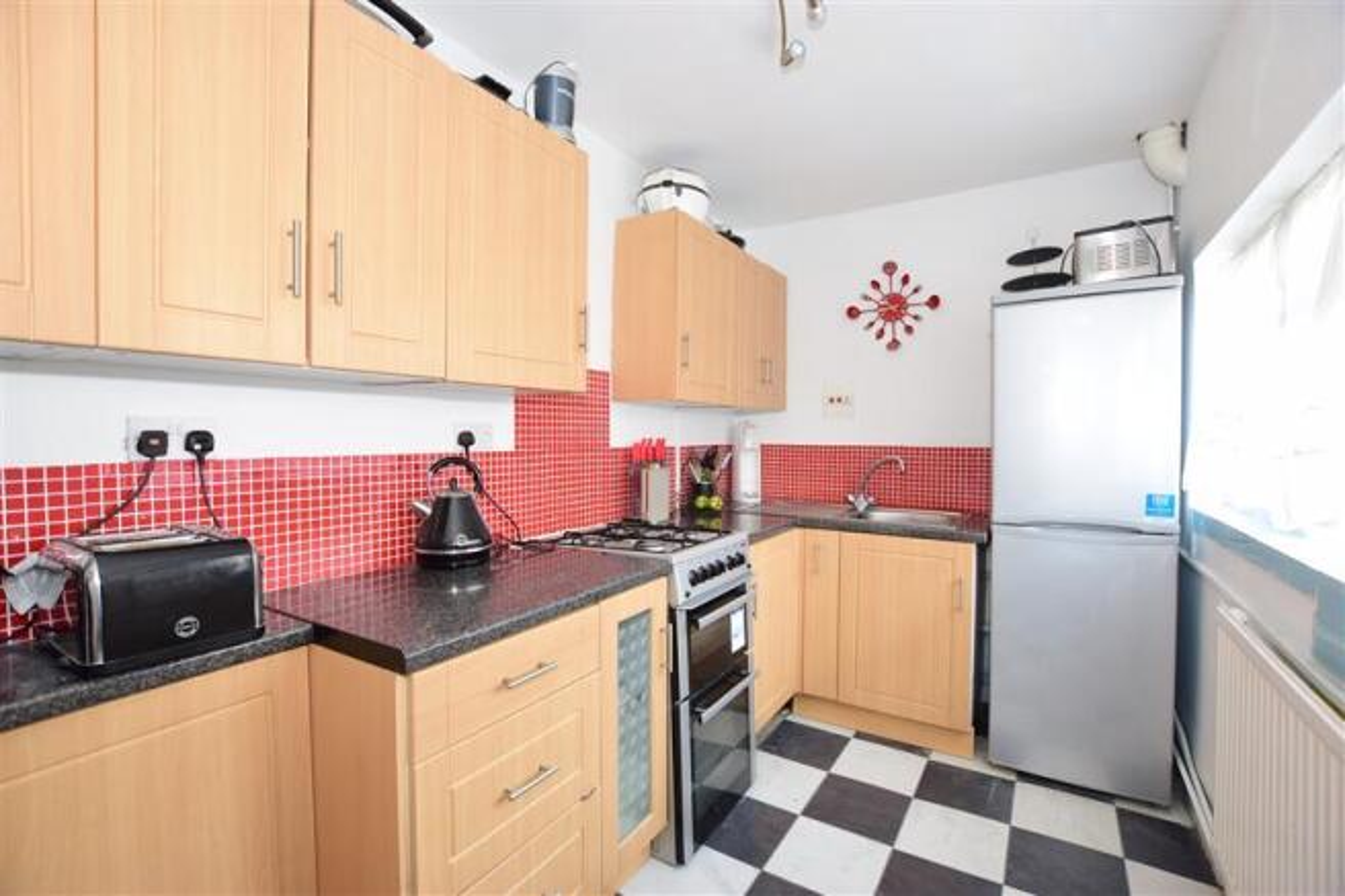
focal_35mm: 15
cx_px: 672
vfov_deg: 77.3
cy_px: 448
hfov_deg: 100.4
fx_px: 560
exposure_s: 1/5
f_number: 5
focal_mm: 10
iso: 200
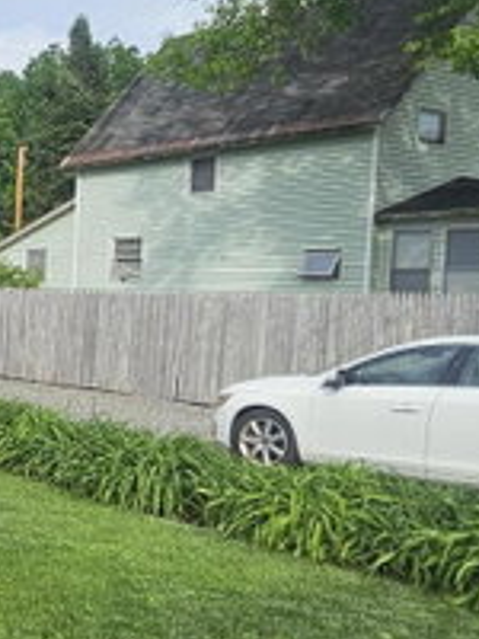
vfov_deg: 38.1
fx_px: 923
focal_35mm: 50
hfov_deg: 23.9
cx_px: -214
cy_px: 371
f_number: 2.2
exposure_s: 1/1785
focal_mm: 2.2
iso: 50
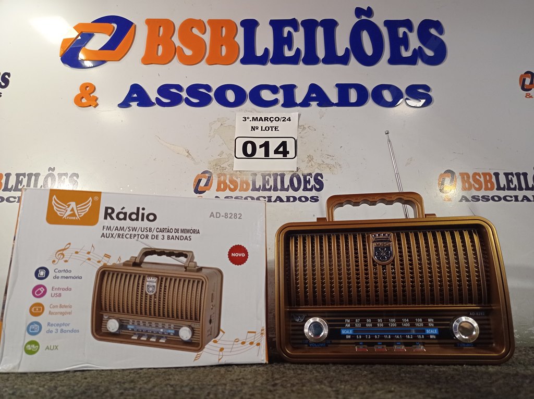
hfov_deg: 63.5
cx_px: 267
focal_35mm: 28
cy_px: 200
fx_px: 432
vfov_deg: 49.7
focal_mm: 4.7
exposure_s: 1/120
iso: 151
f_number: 1.79
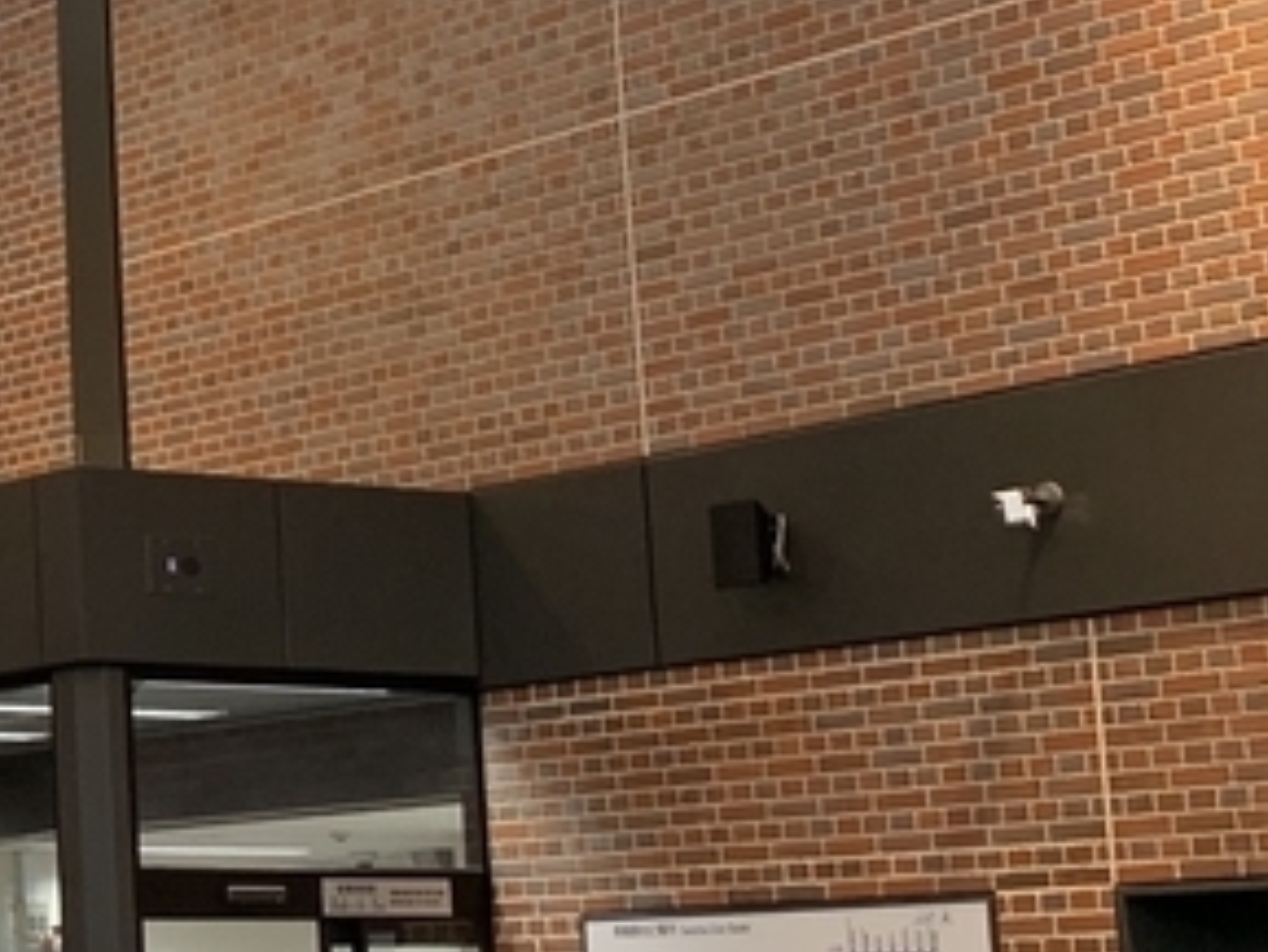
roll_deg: +0.1
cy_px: 276
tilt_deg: +11.6
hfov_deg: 17.2
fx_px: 3958
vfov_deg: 13.7
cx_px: -325
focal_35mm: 108
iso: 80
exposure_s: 1/100
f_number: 1.8
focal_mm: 4.25
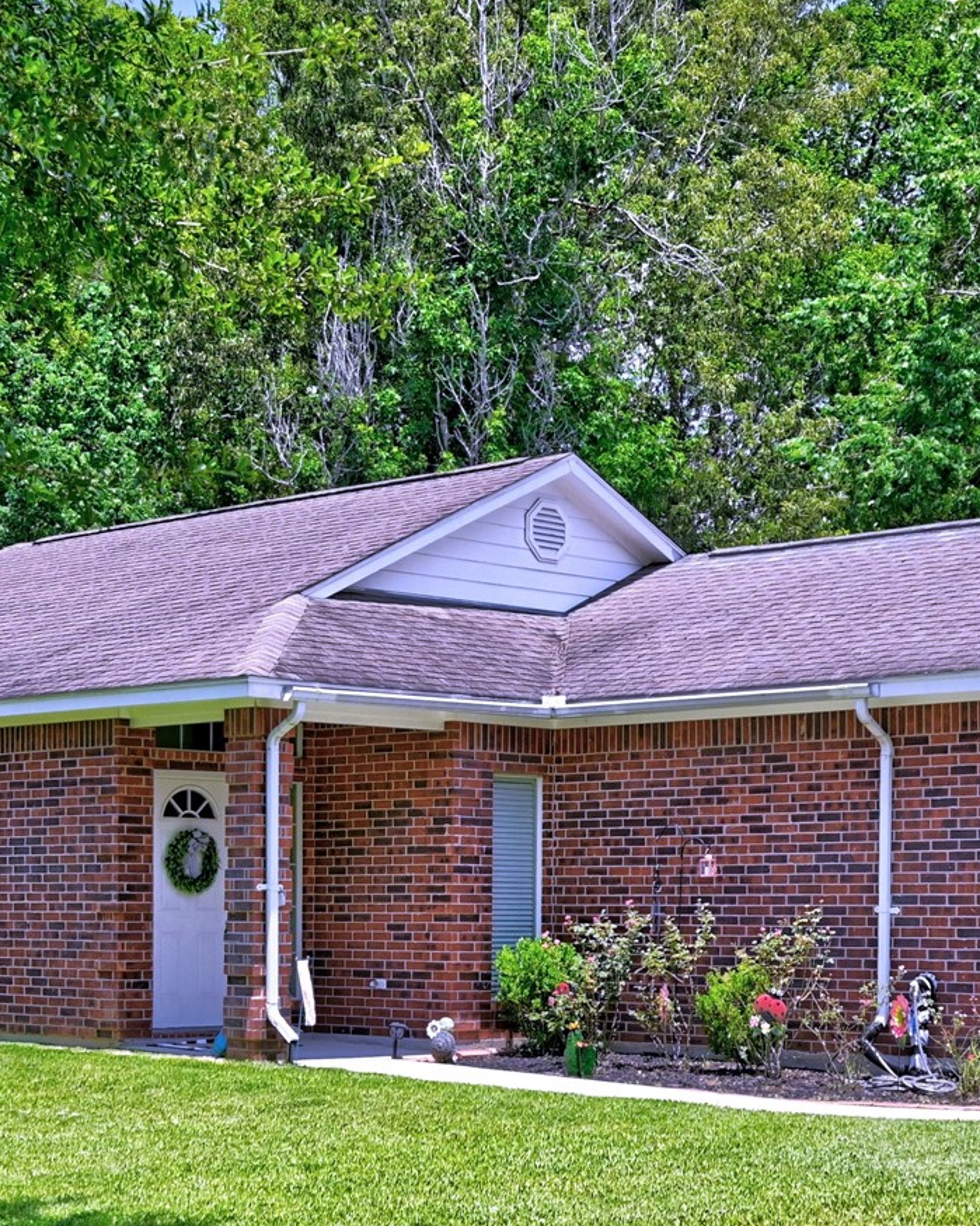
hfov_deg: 21.8
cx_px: 631
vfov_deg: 26.8
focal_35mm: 70
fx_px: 2538
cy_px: 933
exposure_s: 1/500
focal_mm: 30
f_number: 8
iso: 400
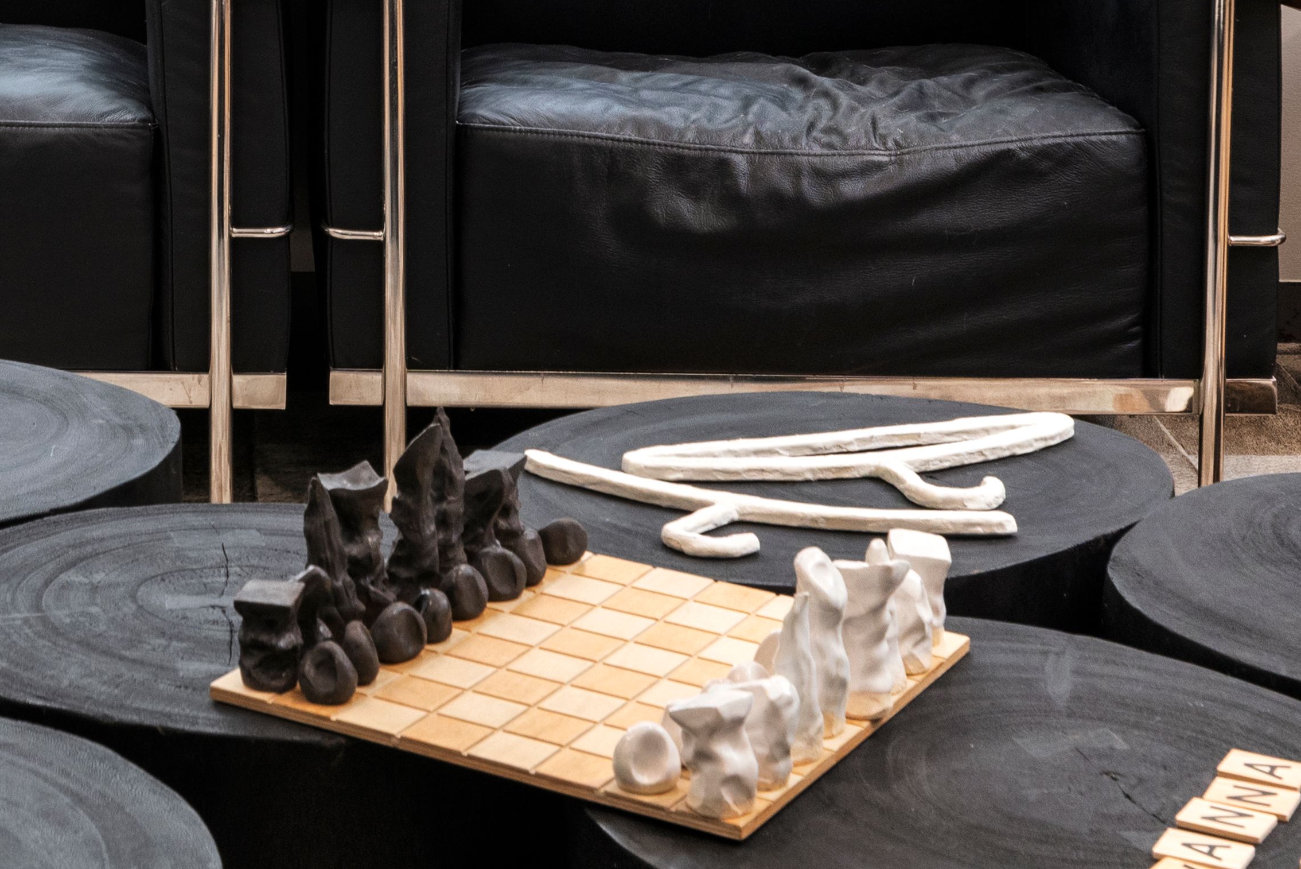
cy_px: -557
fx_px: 3615
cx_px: -44
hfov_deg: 19.7
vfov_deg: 12.8
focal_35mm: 100
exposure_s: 1/3
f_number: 8
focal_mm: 24
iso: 800
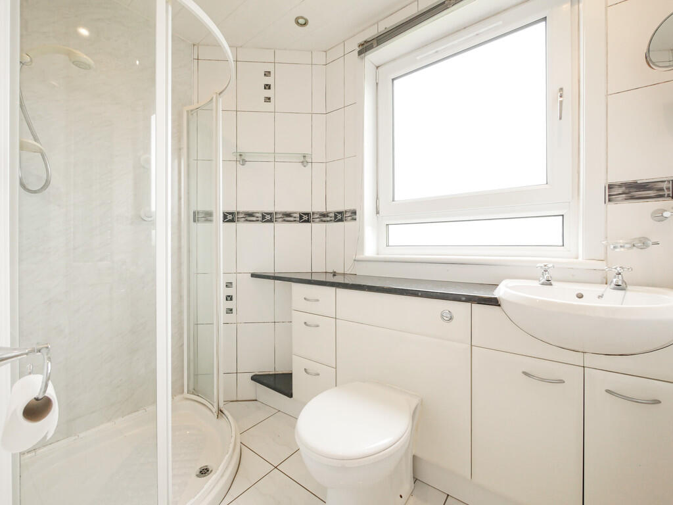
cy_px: 252
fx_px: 272
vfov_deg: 85.7
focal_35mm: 14
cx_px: 336
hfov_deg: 102.1
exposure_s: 1/125
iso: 800
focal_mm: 7
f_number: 4
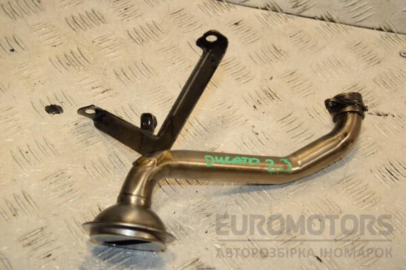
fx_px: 846
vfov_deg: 18.2
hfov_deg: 27.0
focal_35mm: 75
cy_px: 135
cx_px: 203
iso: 800
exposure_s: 1/200
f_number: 7.1
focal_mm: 50
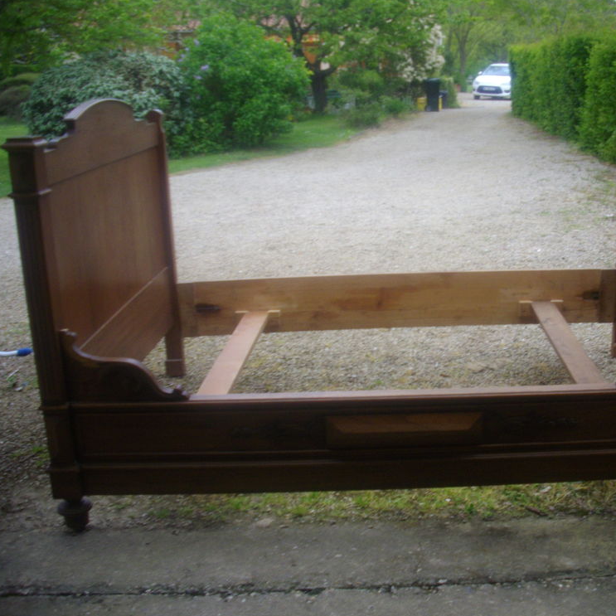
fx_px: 886
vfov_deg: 38.3
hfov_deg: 37.9
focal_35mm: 44
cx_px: 408
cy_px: 309
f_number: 5.6
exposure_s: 1/60
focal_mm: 6.2
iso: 100
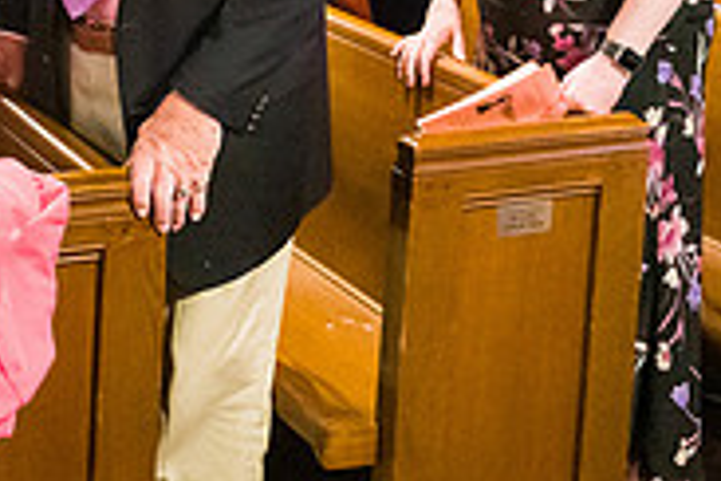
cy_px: -260
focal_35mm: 76
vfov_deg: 16.3
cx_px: 20
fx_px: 1522
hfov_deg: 25.5
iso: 12800
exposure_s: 1/200
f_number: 3.2
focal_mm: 24
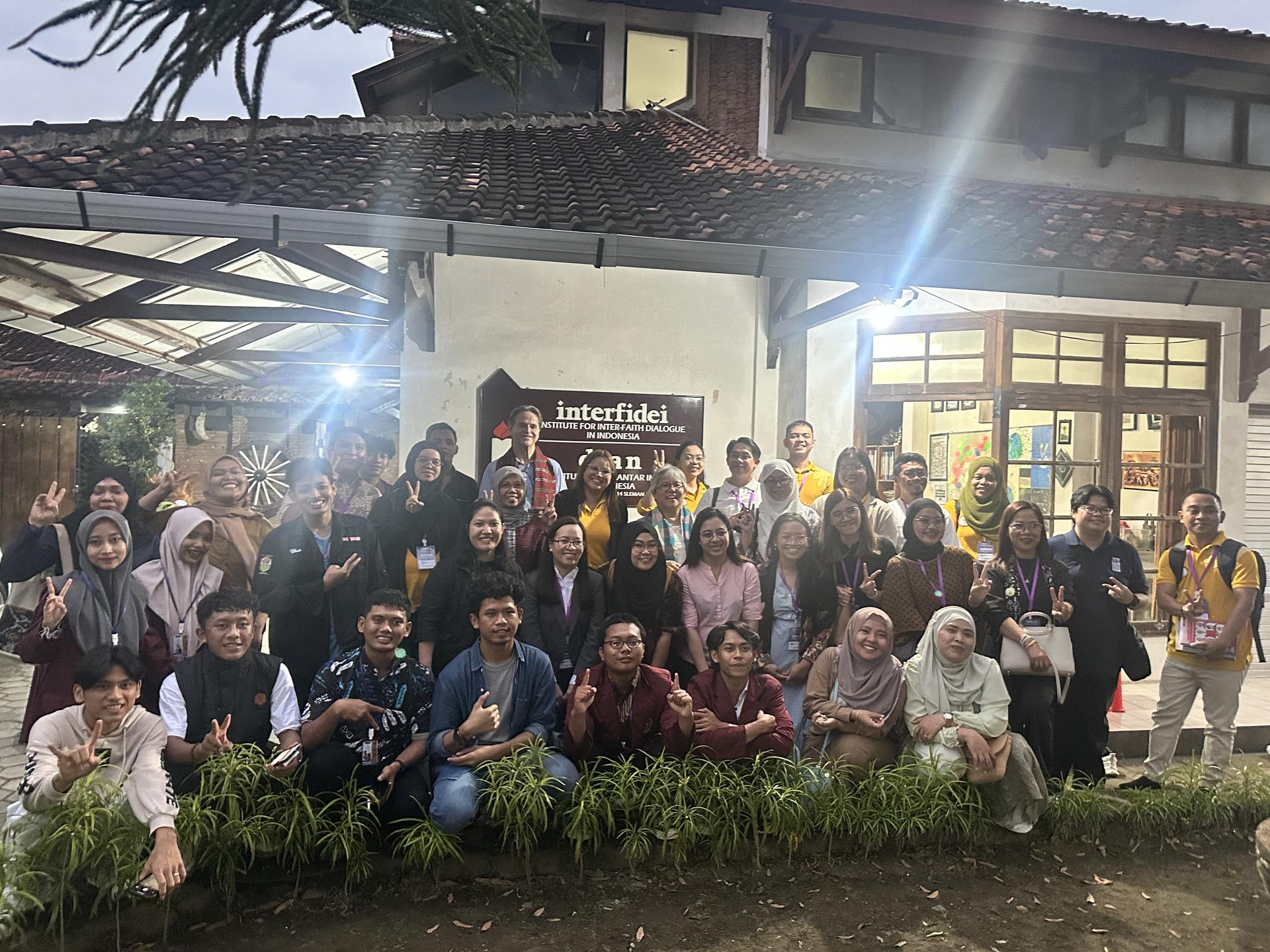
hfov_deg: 71.6
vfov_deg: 56.8
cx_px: 635
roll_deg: -1.1
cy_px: 476
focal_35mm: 24
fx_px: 881
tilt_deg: -0.7
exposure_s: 1/25
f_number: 1.78
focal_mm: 6.86
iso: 1000
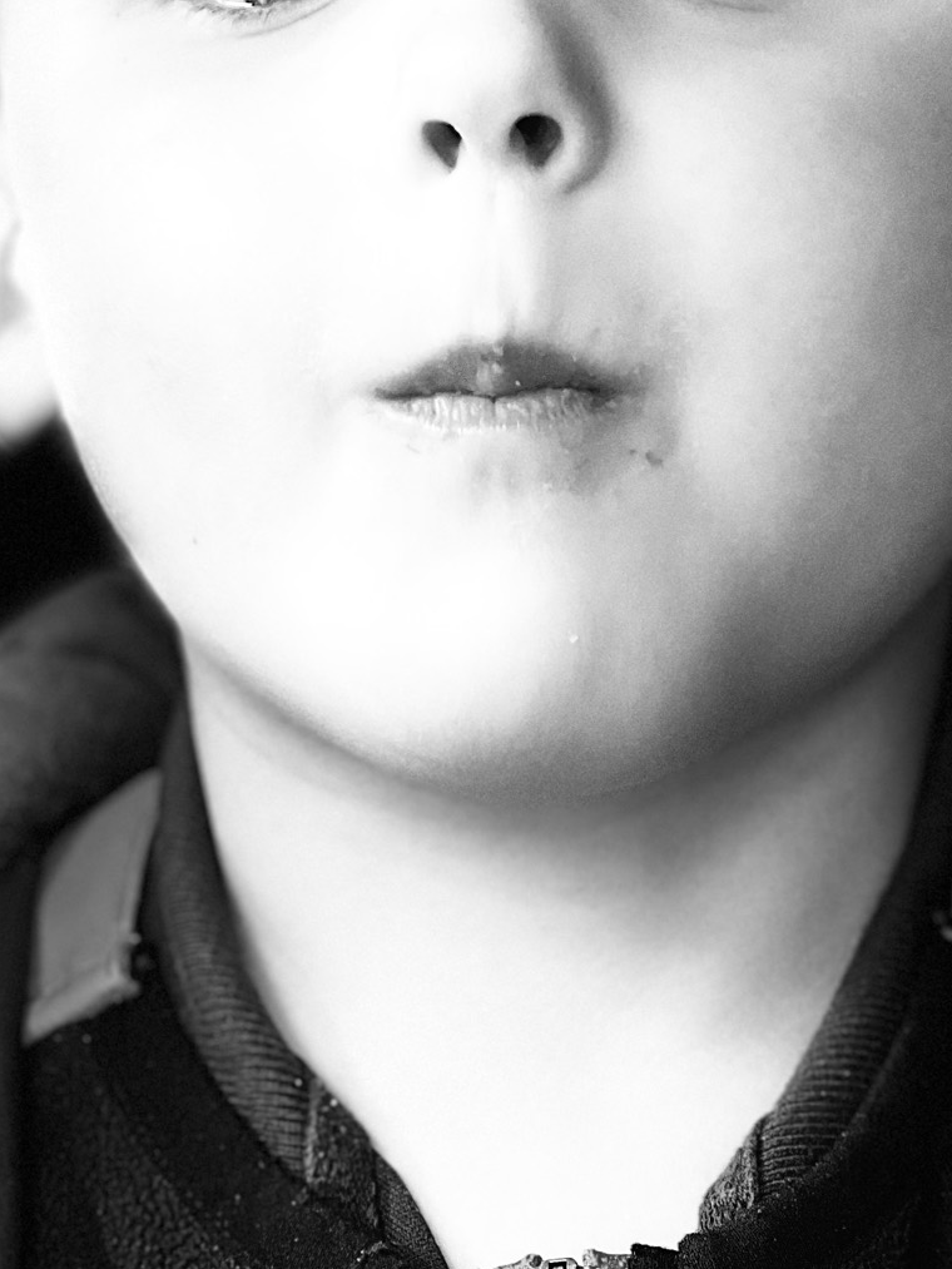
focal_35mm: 152
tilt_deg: +14.1
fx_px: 5573
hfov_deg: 9.7
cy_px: 663
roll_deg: -0.9
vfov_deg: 13.0
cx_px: 708
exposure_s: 1/120
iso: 200
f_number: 2.8
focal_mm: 9
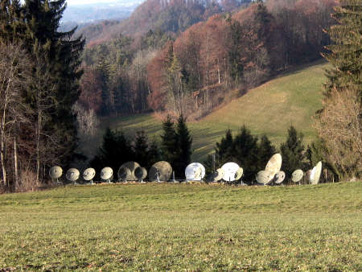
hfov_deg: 19.6
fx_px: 1046
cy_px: 136
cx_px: 181
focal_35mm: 100
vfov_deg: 14.8
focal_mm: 20.74
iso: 100
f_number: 4.97
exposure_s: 1/230
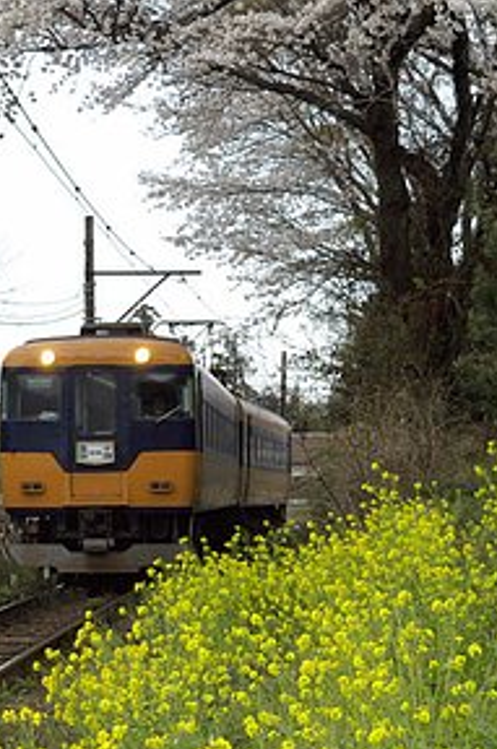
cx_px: 81
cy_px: 343
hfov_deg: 10.6
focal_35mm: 128
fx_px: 2660
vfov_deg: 16.0
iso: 320
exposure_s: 1/500
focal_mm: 48
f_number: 5.6
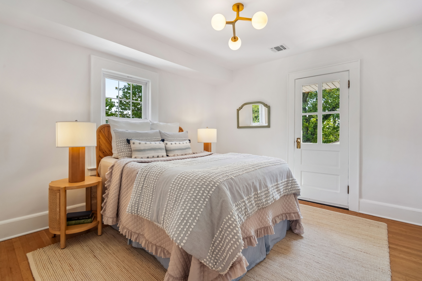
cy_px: 140
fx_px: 188
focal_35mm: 16
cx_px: 211
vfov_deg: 73.7
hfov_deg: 96.7
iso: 400
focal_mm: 16
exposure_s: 1/30
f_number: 8
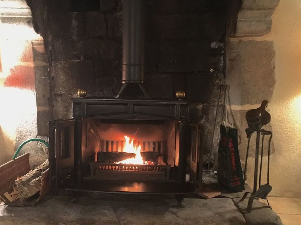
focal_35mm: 35
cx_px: 143
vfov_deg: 40.7
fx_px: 304
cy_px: 116
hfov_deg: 52.6
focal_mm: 4.15
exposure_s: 1/17
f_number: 2.2
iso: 500
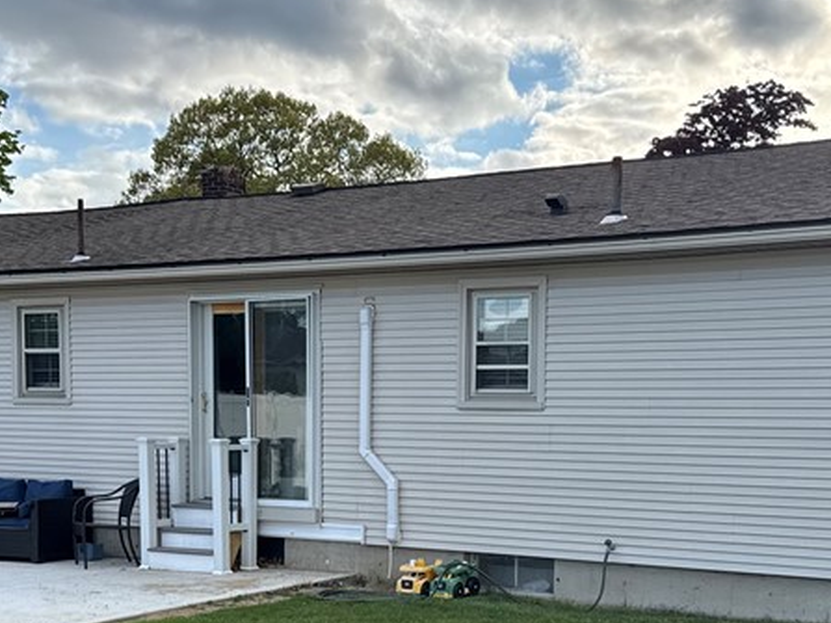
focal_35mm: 55
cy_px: 485
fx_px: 1320
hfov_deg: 34.9
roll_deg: -0.6
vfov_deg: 26.1
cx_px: 444
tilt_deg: -4.3
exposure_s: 1/2833
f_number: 1.78
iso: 80
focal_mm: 6.76
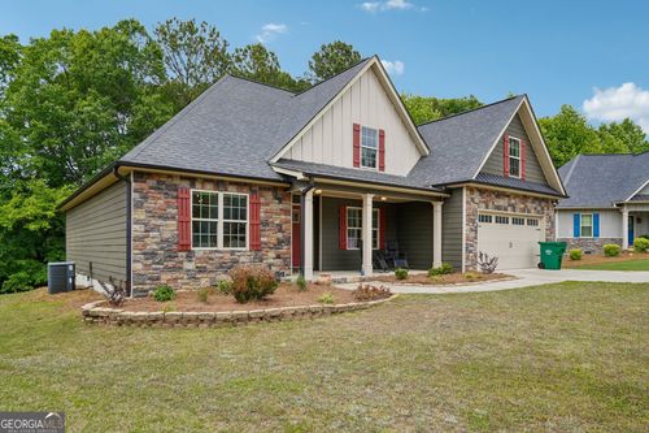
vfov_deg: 57.2
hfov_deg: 78.6
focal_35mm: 22
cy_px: 216
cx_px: 324
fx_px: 396
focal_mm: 22
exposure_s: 1/60
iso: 100
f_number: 8
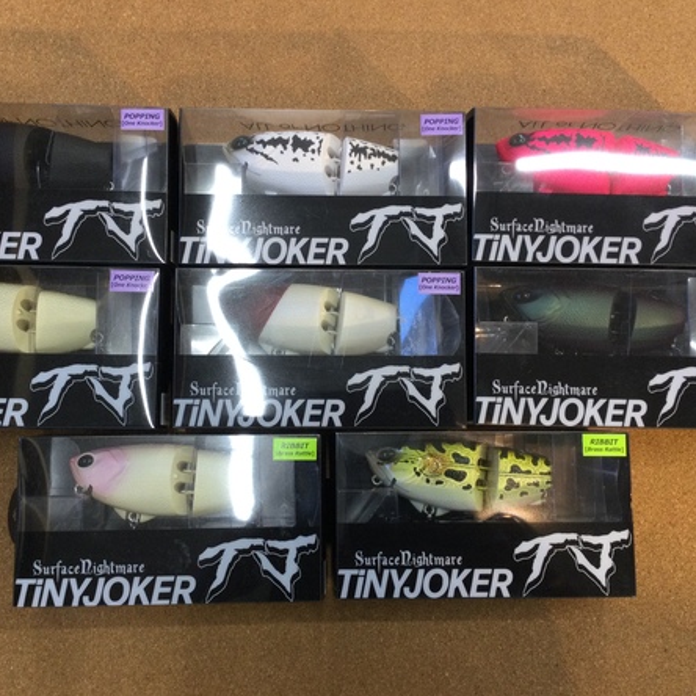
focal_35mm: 37
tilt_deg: -85.6
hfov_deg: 44.9
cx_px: 314
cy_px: 350
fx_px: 842
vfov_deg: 44.9
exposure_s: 1/30
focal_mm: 3.3
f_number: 2.4
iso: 25
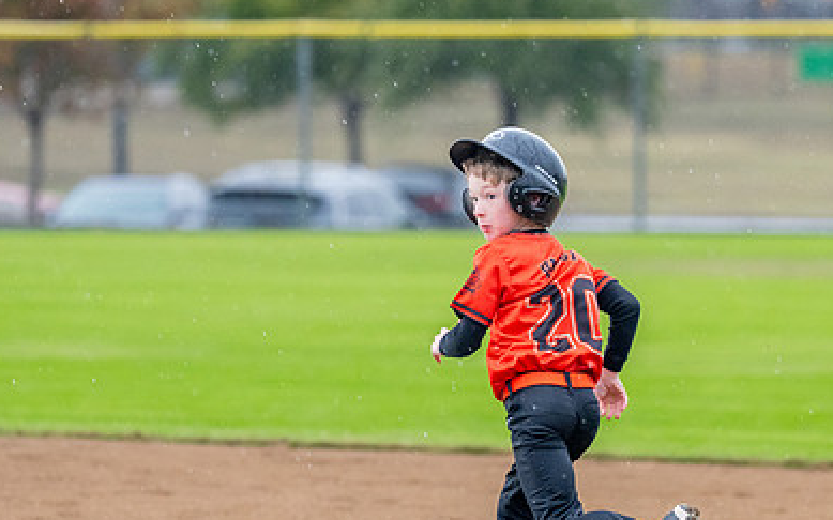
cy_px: 329
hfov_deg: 6.4
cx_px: 484
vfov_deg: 4.0
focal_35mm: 328
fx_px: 7445
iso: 1600
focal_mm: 146
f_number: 2.8
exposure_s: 1/1000
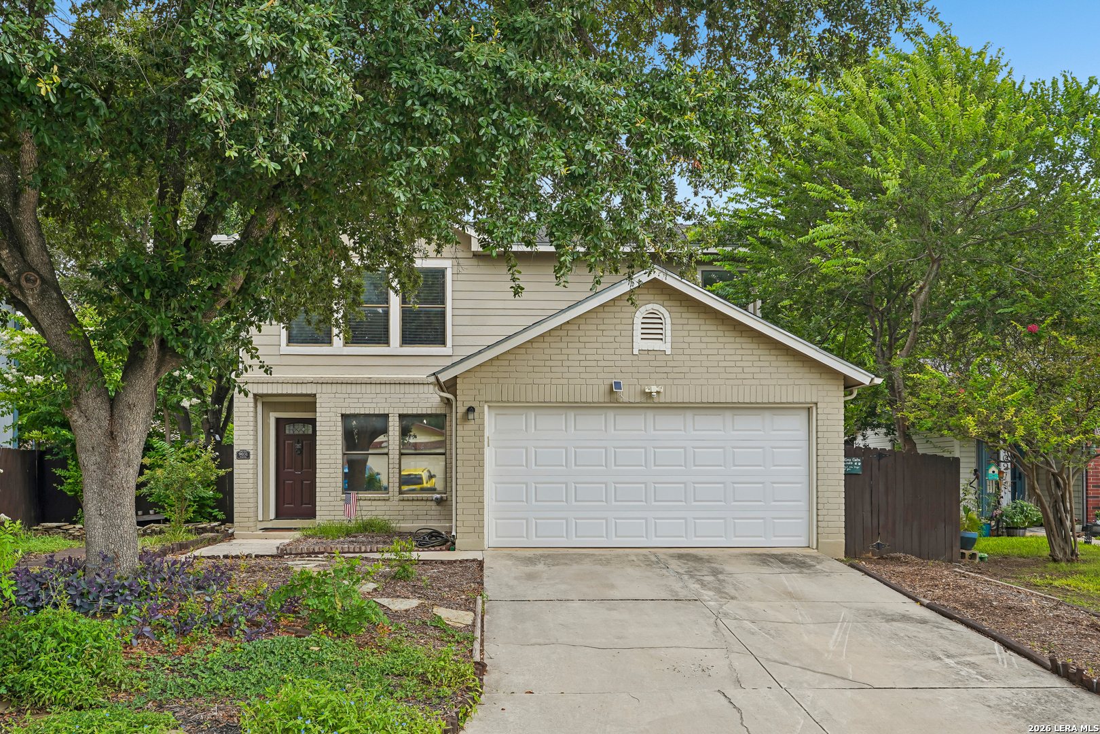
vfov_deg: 42.3
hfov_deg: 60.3
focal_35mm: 31
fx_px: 947
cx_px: 550
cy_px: 367
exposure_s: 1/60
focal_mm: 31
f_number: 8
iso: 100
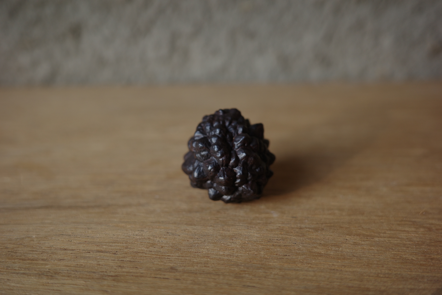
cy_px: 148
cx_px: 221
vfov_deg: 33.4
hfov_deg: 48.5
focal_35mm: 40
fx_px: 491
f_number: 2.8
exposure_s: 1/100
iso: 200
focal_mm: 26
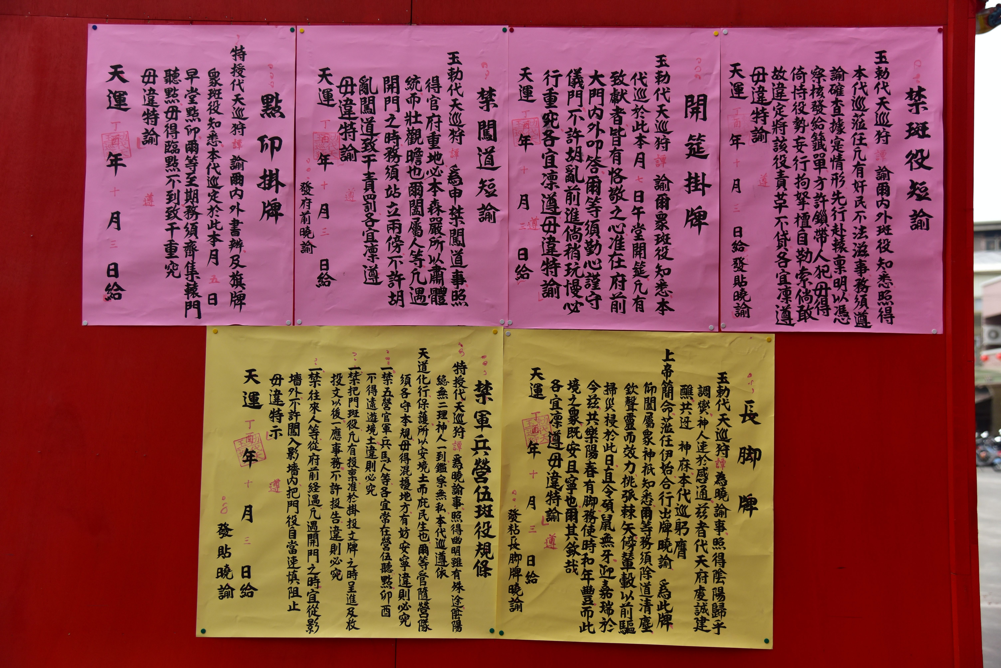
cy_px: 334
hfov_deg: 50.7
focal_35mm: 38
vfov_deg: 35.1
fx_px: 1057
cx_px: 500
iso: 800
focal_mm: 38
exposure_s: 1/4000
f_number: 4
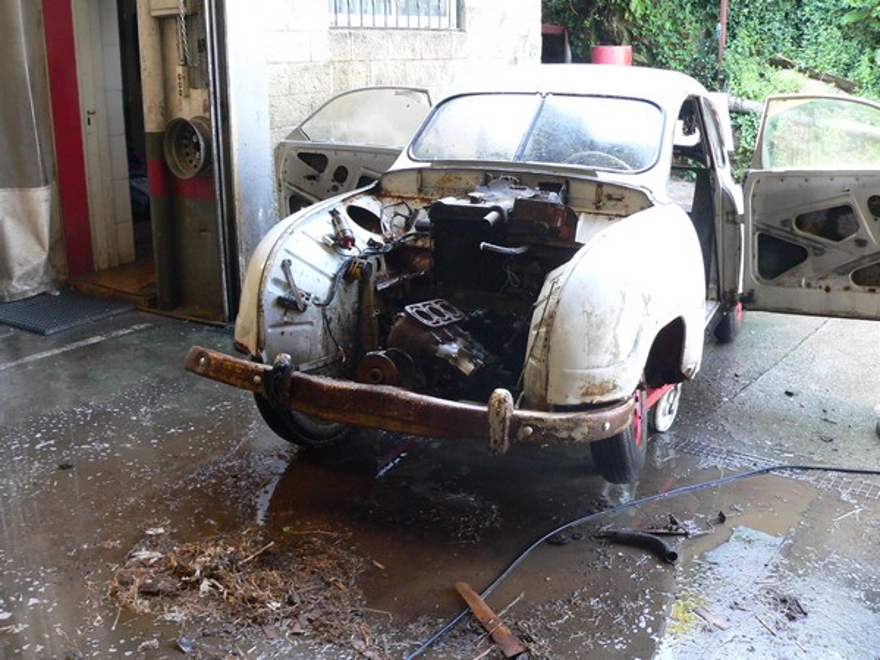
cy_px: 330
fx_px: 915
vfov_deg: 39.7
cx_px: 440
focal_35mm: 36
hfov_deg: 51.4
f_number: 2.8
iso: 200
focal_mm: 6
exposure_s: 1/30
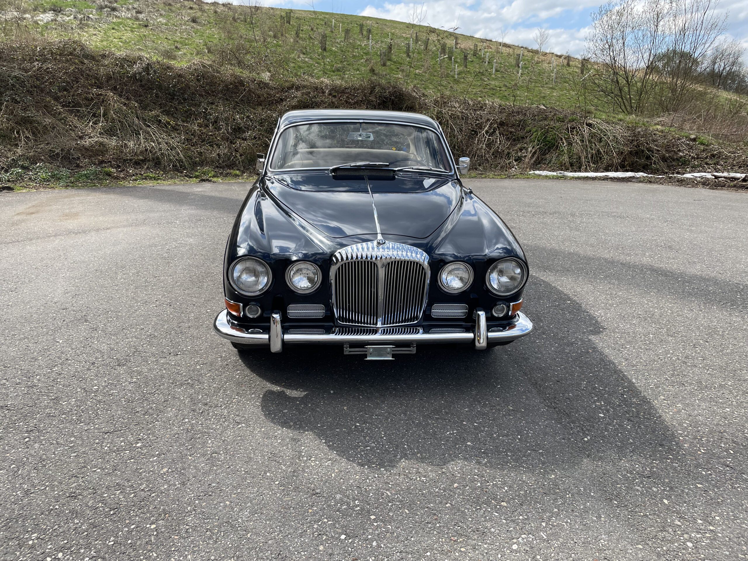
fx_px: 562
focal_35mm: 26
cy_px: 280
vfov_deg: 53.1
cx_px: 374
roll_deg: +1.6
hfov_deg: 67.3
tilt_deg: -14.3
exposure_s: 1/1642
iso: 32
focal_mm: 4.2
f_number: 1.6
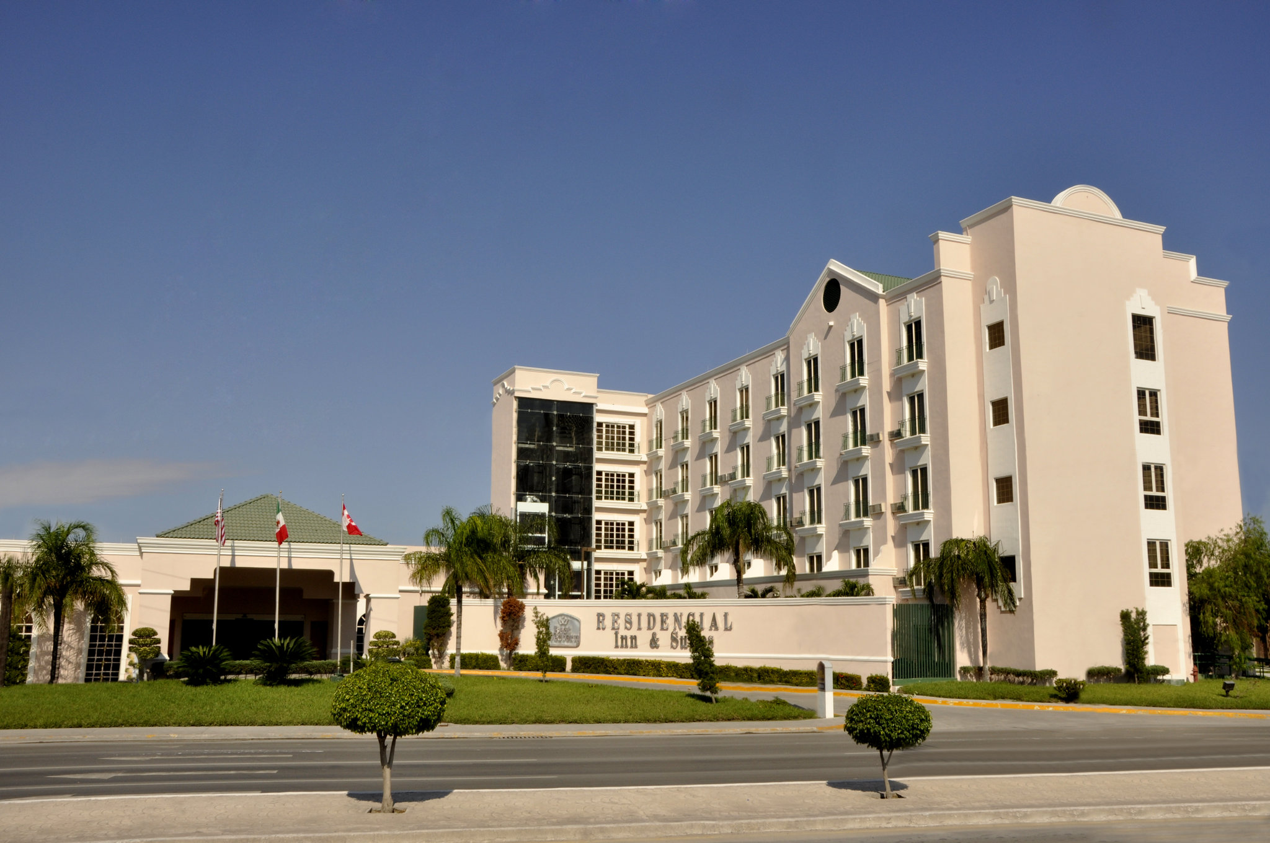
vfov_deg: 39.9
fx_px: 1163
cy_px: 422
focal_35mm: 33
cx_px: 635
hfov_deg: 57.3
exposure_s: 1/125
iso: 200
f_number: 22
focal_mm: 22
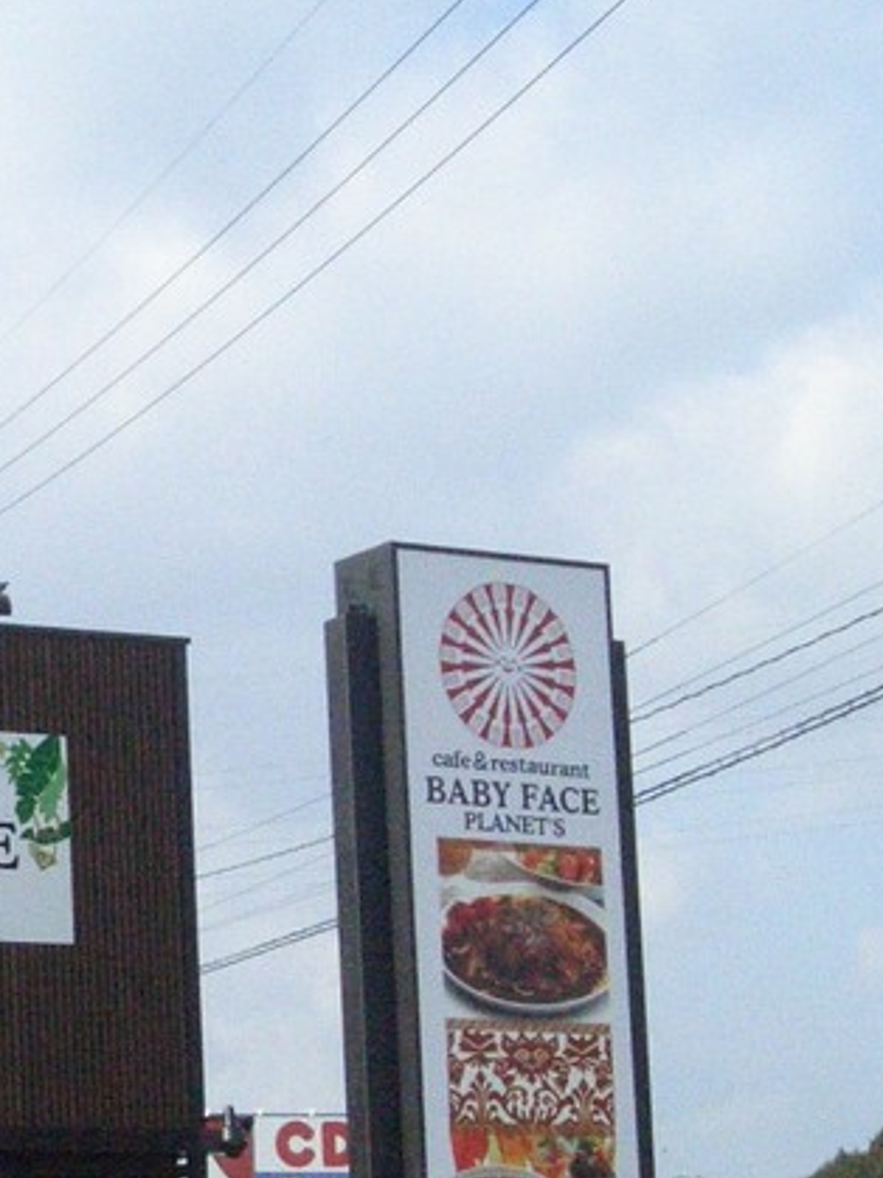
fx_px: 4015
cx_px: -124
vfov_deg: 16.6
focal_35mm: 118
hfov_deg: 12.3
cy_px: 894
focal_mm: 6.9
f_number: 9.2
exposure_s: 1/800
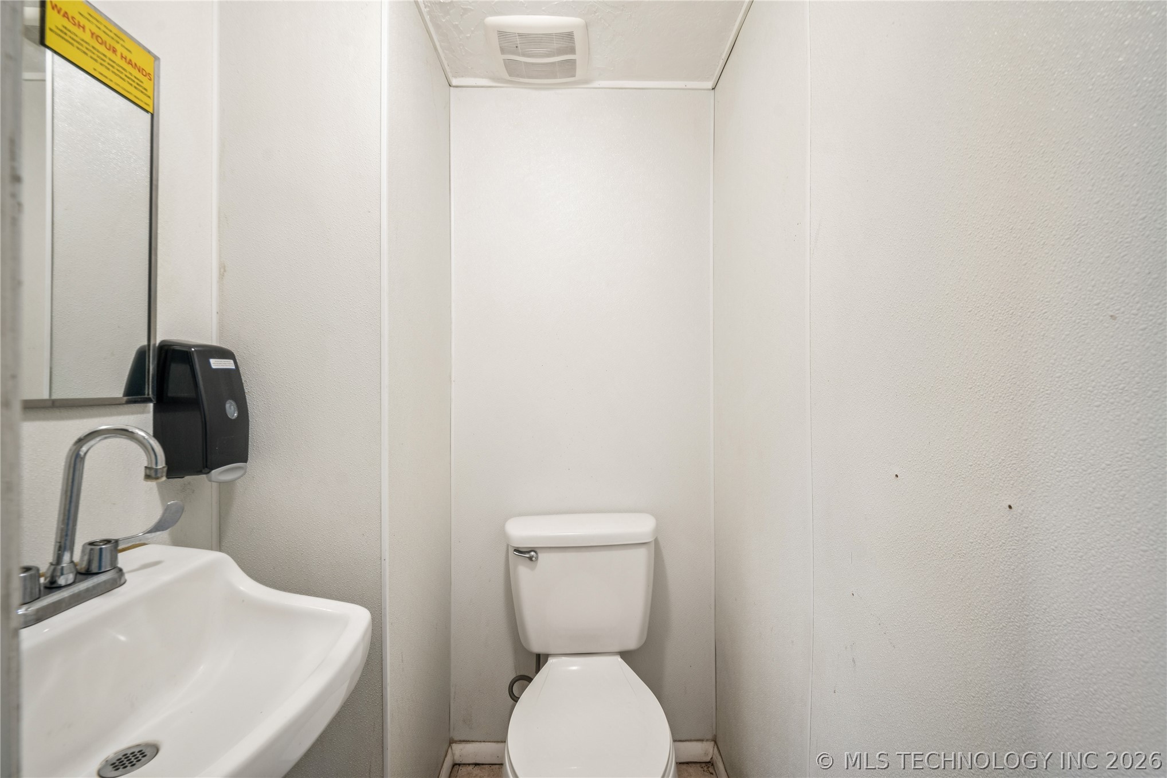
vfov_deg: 81.2
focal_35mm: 14
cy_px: 389
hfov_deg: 104.3
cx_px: 584
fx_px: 454
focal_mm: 14
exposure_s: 1/8
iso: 640
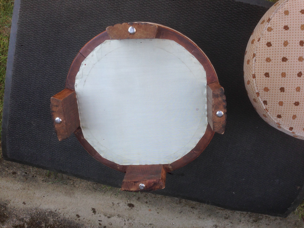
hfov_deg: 55.4
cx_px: 152
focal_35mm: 33
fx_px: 290
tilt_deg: -77.1
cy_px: 114
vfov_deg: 42.9
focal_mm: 4.12
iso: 50
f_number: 2.4
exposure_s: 1/299
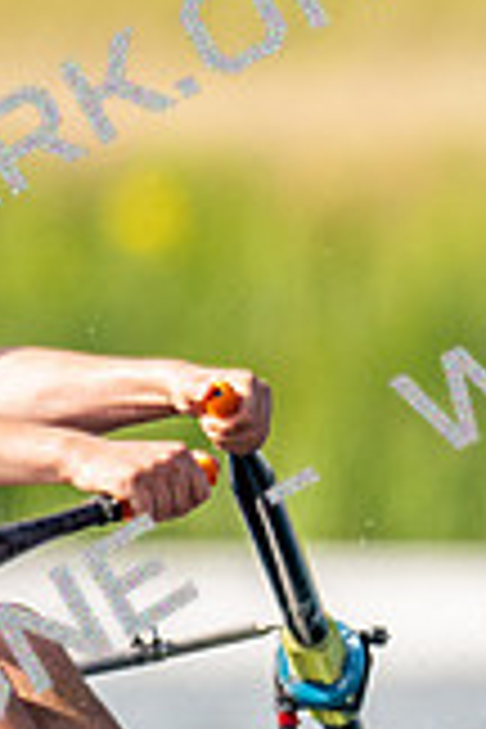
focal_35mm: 3211
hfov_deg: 0.4
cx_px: 945
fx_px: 65018
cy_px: 464
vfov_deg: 0.6
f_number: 4
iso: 180
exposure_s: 1/2500
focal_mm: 600
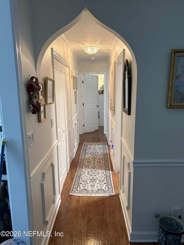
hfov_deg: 53.1
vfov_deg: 67.3
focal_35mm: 26
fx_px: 184
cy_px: 122
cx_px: 92
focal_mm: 5.96
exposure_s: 1/60
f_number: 1.6
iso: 320
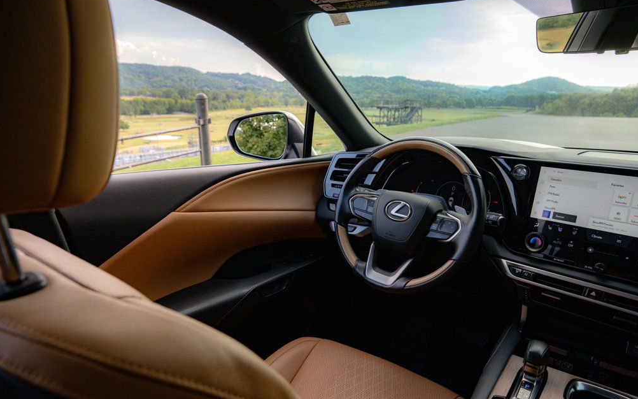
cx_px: 324
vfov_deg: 49.3
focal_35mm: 25
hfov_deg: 72.5
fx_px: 435
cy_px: 199
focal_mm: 24
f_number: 6.3
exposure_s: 1/200
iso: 500
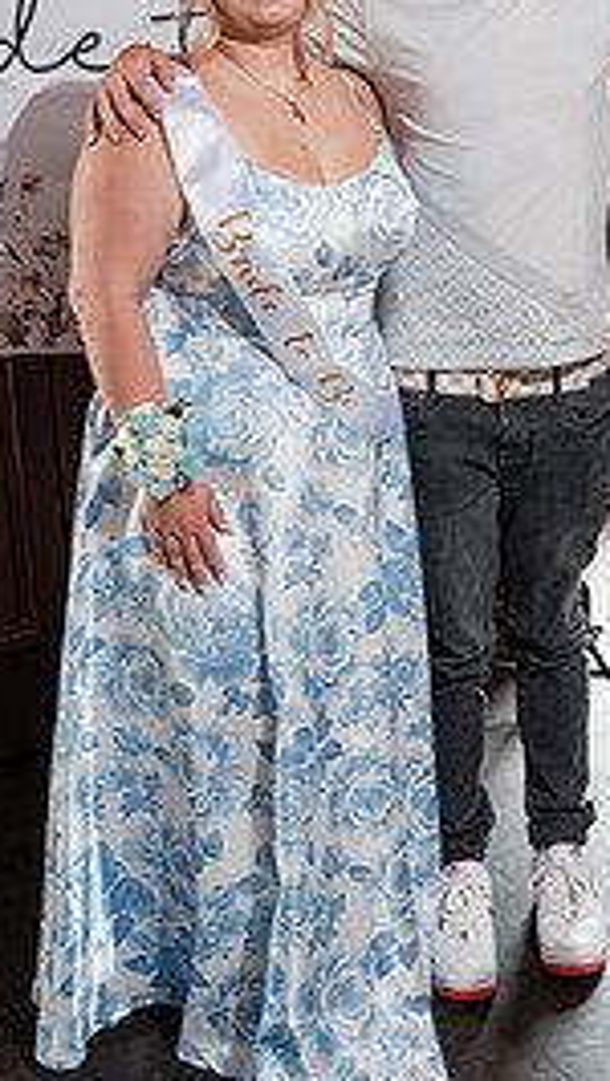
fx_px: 1779
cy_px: 321
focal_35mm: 62
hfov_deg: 19.3
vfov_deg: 33.4
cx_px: 451
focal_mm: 35
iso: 2000
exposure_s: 1/250
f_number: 4
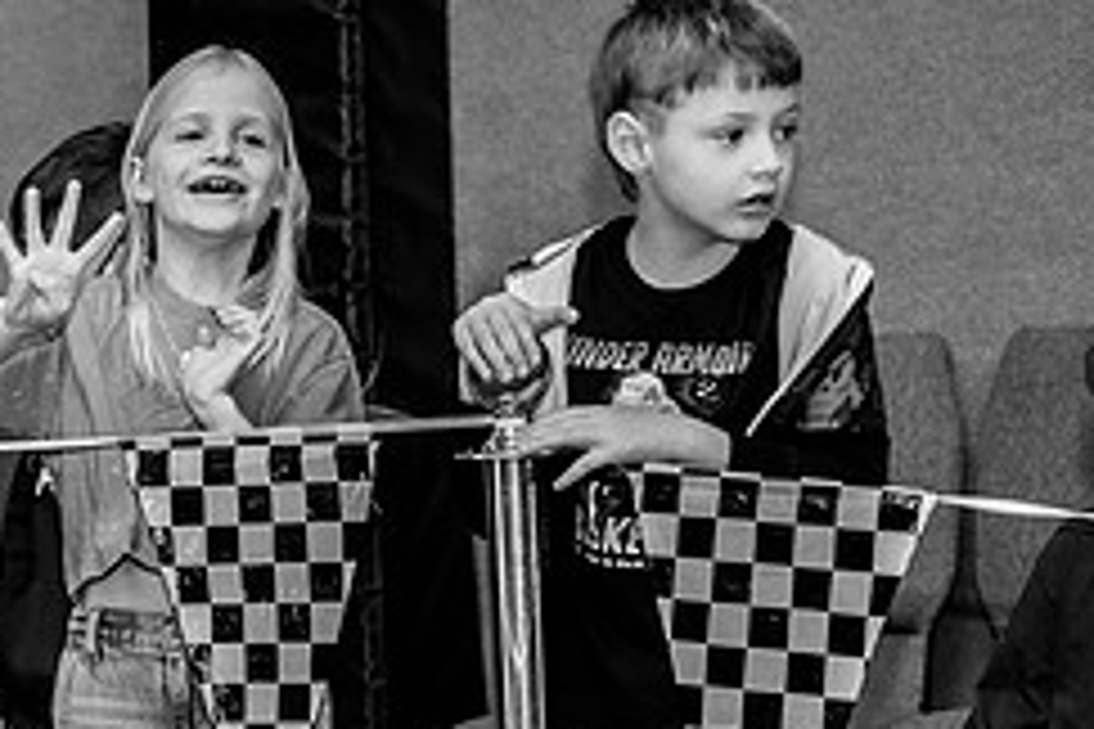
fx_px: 5075
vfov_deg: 8.2
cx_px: 122
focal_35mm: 167
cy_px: 547
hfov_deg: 12.2
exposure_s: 1/250
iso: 800
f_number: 3.2
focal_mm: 70
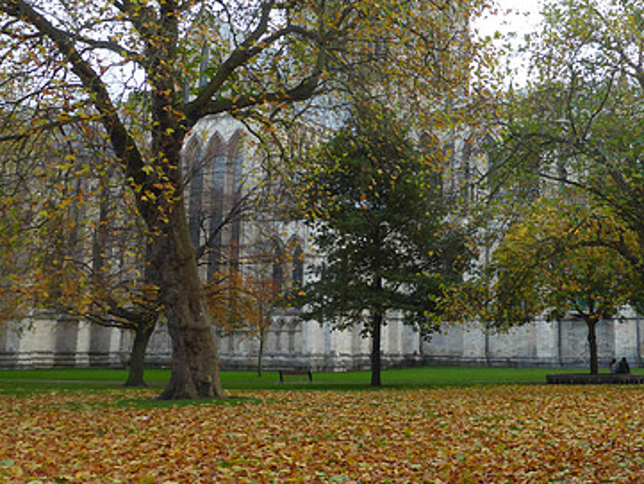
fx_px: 837
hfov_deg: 40.6
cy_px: 206
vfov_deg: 32.1
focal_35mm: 45
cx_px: 500
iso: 100
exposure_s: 1/100
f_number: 3.4
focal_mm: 4.8
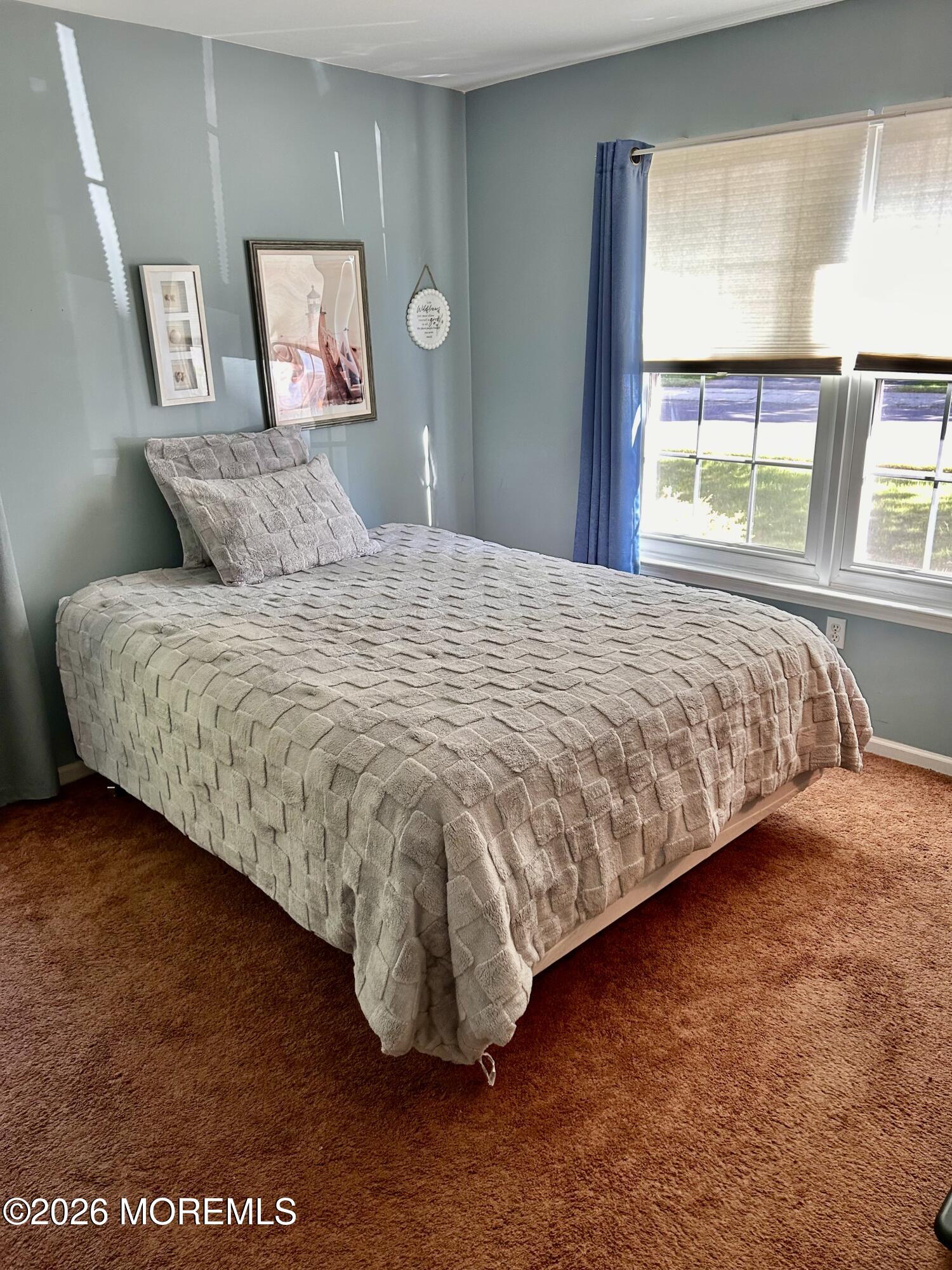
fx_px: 953
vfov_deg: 67.3
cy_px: 635
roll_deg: +1.5
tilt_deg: -19.0
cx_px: 476
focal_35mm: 26
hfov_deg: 53.1
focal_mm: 5.7
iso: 125
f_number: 1.5
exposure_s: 1/101
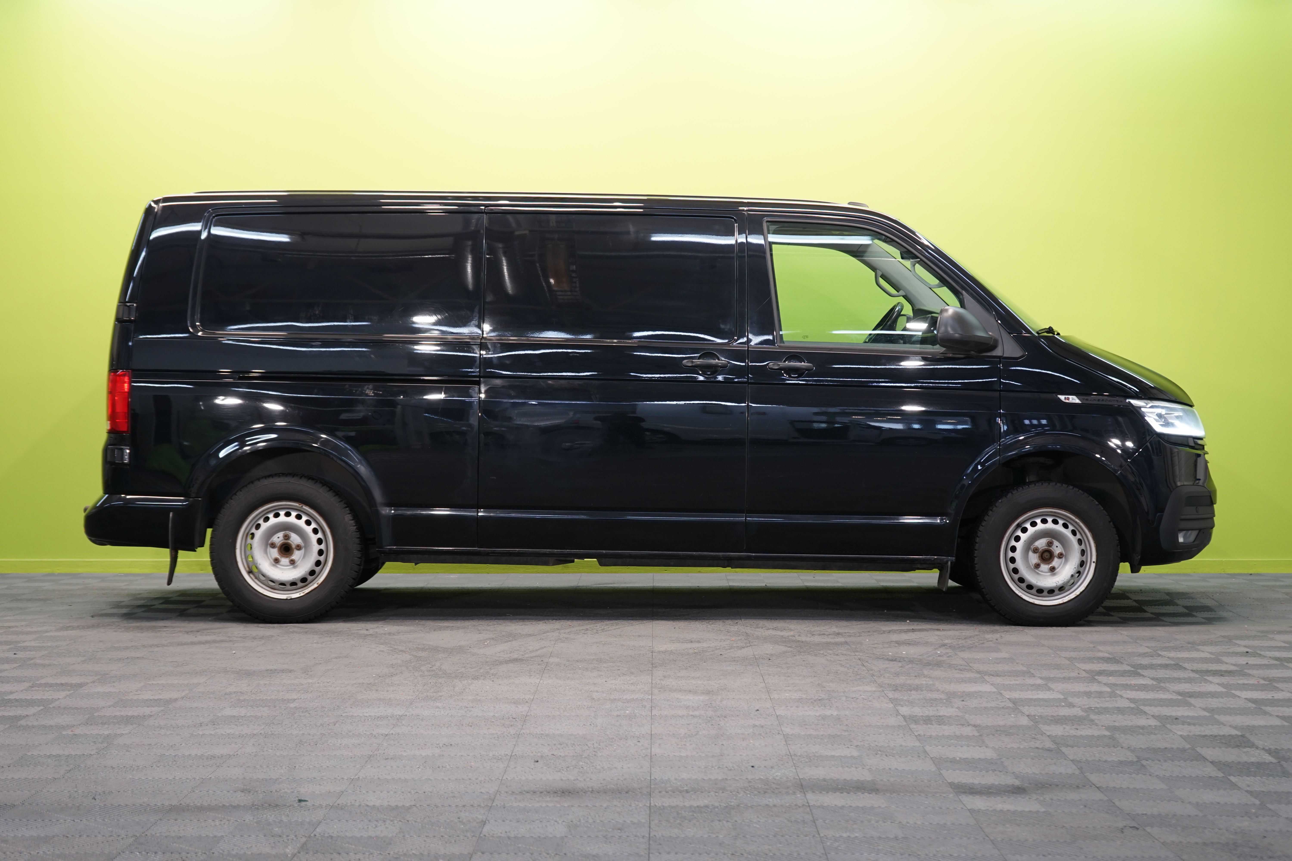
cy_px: 430
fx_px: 2261
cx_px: 646
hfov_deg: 31.9
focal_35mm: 63
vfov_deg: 21.6
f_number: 5.6
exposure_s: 1/20
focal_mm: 63
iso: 400
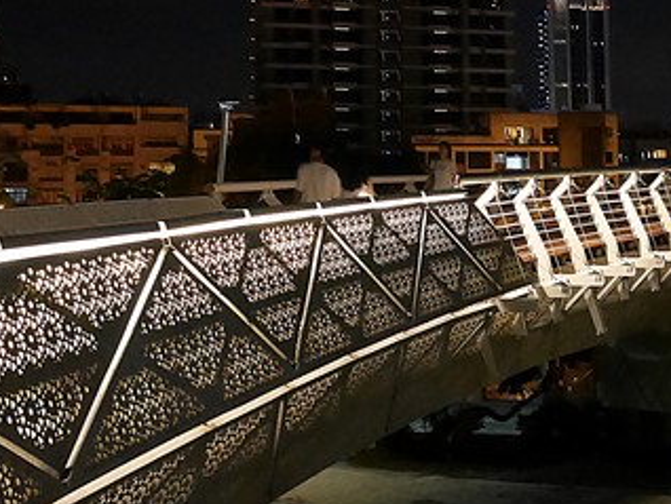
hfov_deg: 28.1
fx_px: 1319
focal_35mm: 68
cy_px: 75
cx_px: 511
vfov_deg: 21.3
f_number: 8
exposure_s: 1/10
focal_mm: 15
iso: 3200
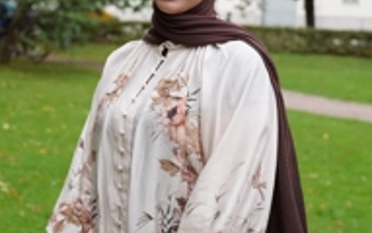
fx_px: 1046
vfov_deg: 12.7
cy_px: 24
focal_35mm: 103
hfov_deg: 20.2
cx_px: 170
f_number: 4
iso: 100
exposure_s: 1/200
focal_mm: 49
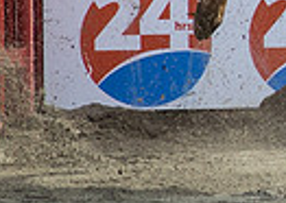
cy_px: 79
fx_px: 17322
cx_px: 728
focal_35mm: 2137
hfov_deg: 0.9
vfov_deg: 0.7
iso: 1250
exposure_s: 1/8000
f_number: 4
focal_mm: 300
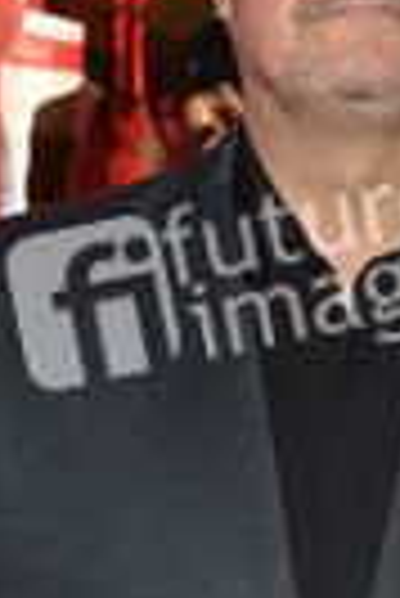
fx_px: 1745
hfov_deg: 13.0
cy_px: 508
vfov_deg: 19.2
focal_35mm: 105
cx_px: 369
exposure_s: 1/60
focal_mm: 35
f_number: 5.6
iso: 1600
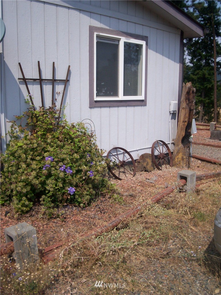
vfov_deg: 51.4
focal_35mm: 36
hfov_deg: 39.7
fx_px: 306
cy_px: 148
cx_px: 110
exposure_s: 1/1111
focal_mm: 5.9
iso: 100
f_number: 4.5
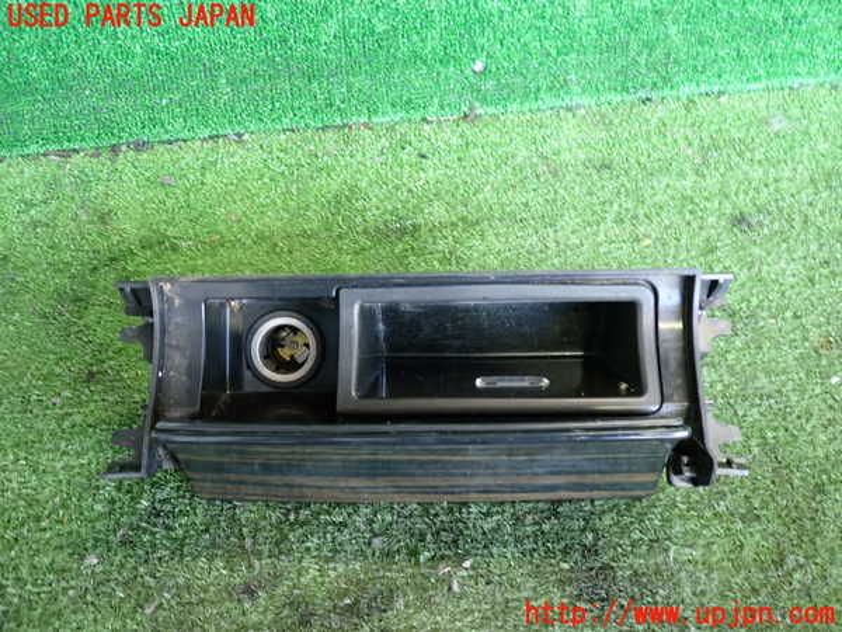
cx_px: 421
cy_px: 316
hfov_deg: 60.0
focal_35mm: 30
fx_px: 730
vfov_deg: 46.8
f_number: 2.3
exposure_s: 1/30
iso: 320
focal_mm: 5.4
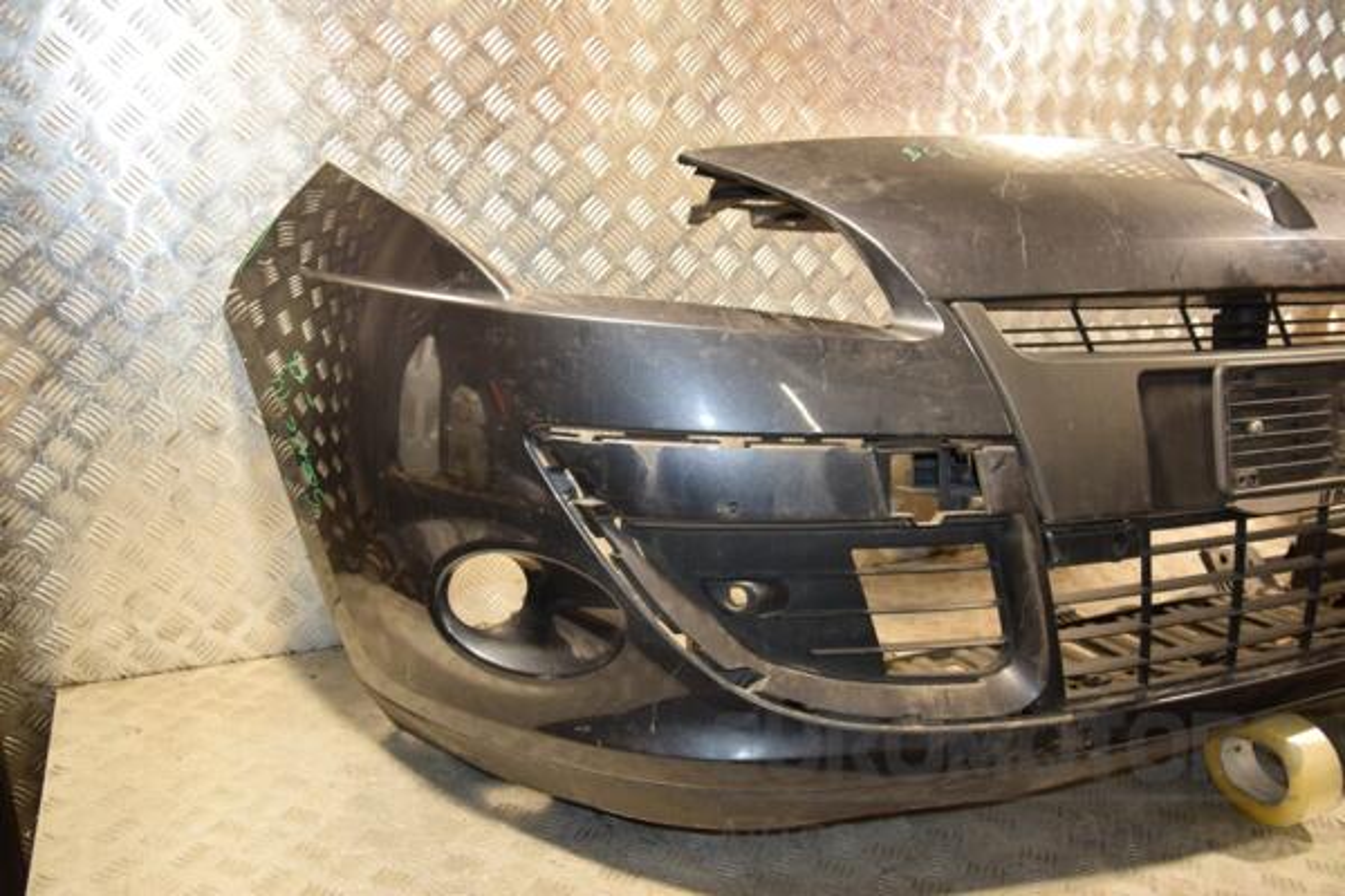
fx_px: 1177
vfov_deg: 41.7
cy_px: 448
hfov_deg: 59.5
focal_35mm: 32
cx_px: 672
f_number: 5
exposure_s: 1/160
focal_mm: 21
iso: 800
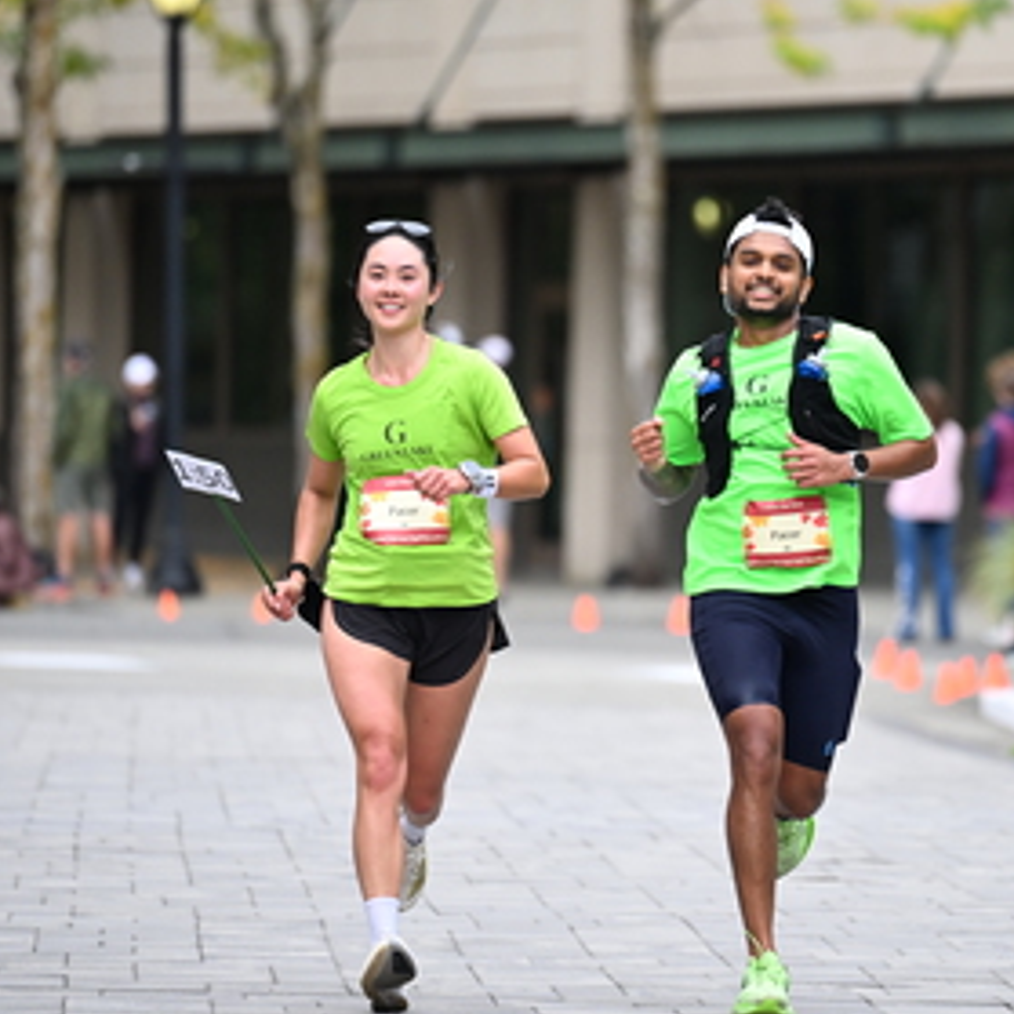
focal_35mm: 335
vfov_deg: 5.2
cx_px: 665
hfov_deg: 5.2
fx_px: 11102
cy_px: 467
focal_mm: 200
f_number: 2.8
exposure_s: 1/2000
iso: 800
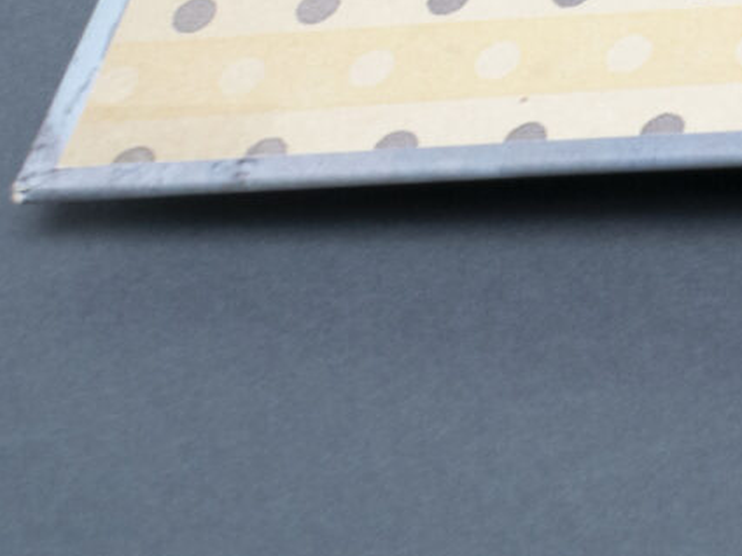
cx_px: 1776
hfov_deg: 10.0
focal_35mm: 174
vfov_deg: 8.1
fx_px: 3730
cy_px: -569
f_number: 8
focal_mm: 20
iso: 200
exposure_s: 1/125
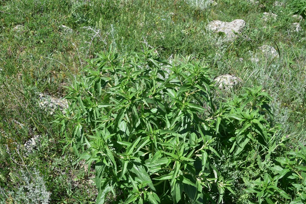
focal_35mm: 58
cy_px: 108
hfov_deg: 34.4
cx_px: 135
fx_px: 493
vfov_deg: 23.4
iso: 160
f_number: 13
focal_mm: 50
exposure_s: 1/125
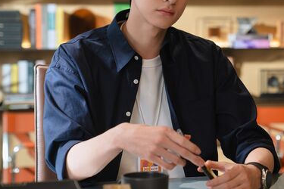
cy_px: 51
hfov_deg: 19.6
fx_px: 820
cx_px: 198
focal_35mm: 104
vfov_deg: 13.1
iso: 800
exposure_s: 1/100
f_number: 3.2
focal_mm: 65
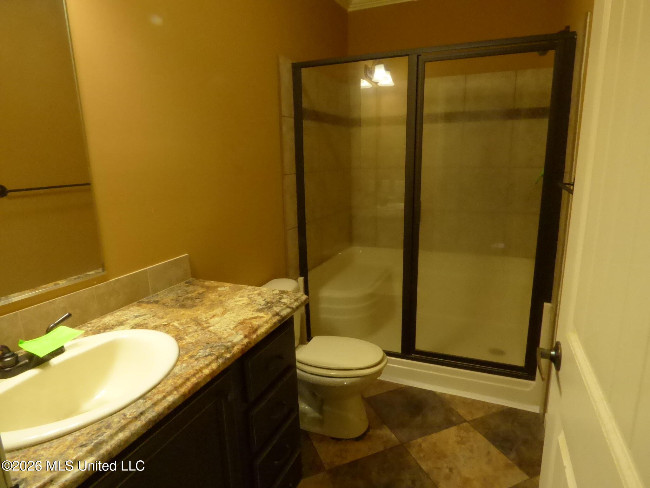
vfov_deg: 66.0
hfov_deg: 81.7
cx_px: 325
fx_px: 376
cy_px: 244
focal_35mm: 20
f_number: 7.1
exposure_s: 1/15
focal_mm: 3.58
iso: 800
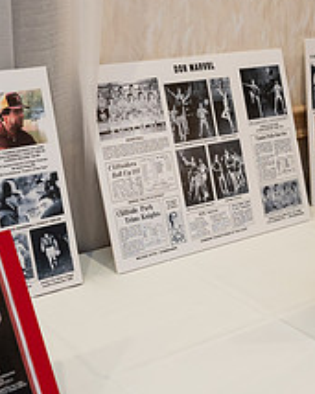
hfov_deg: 25.0
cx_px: 162
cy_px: 210
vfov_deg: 31.0
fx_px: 711
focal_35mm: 61
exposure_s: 1/200
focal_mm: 24
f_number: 3.2
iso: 1600
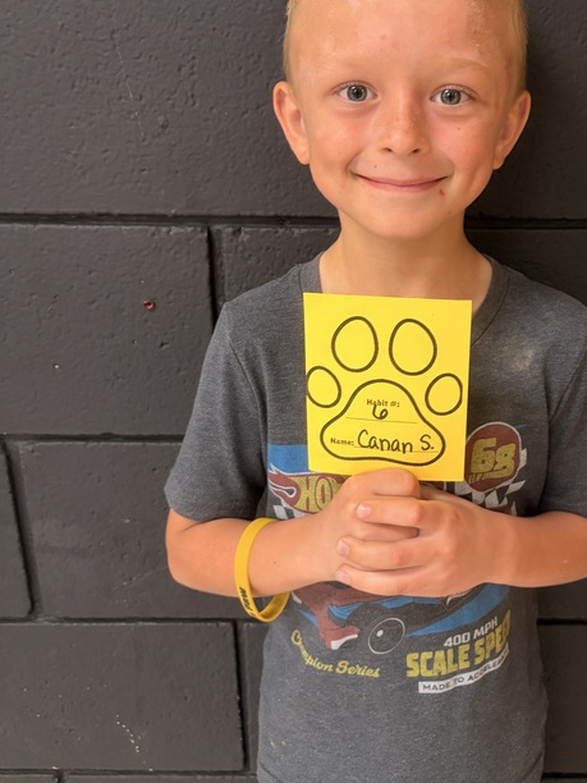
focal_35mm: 34
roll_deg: +0.9
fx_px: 769
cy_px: 306
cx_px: 382
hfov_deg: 41.4
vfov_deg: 53.5
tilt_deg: -19.8
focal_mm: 5.96
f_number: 1.6
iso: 200
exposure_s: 1/60
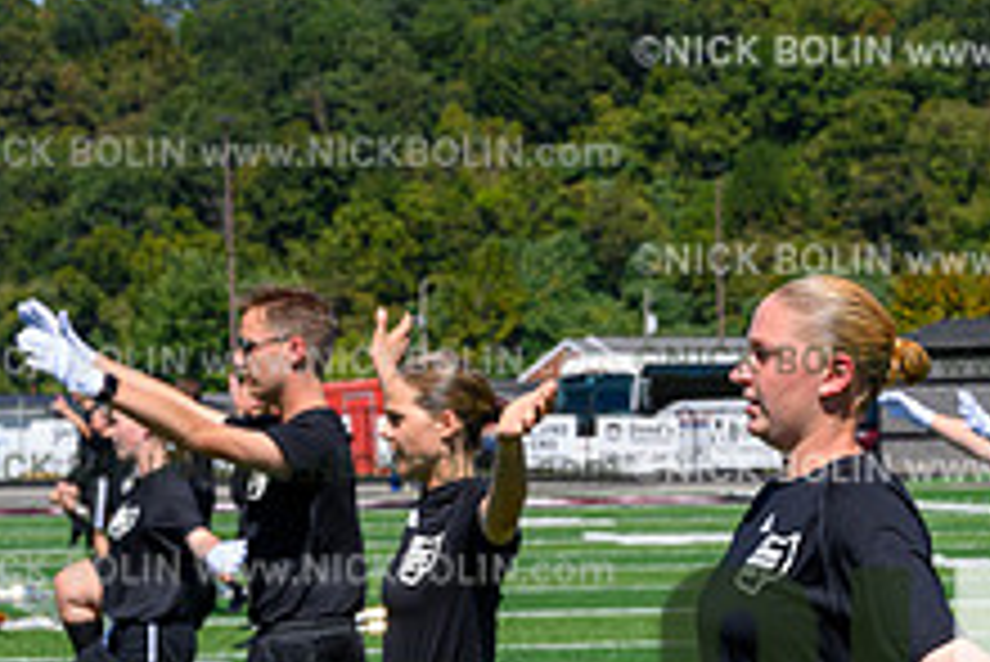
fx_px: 3990
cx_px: 976
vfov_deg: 9.4
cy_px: 781
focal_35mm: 145
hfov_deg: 13.9
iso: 160
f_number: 8
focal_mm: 55
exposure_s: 1/500
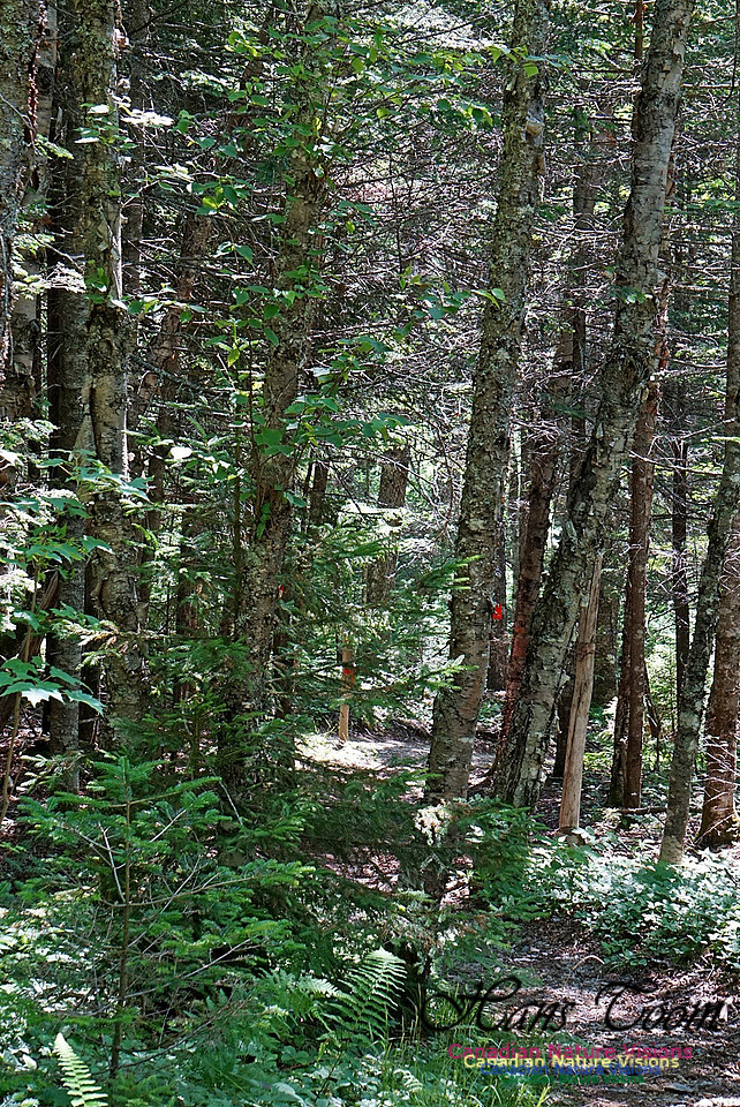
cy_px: 554
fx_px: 2630
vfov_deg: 23.8
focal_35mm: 86
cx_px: 370
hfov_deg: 16.0
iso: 800
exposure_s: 1/60
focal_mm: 57
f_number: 10
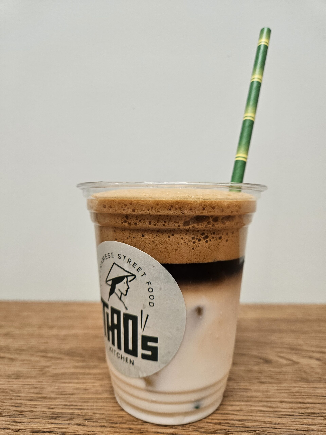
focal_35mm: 23
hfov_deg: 58.9
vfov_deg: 73.9
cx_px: 163
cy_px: 218
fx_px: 289
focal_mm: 5.4
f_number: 1.8
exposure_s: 1/100
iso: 400
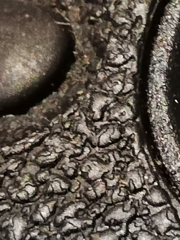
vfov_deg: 12.8
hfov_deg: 9.1
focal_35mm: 152
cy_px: -3
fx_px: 1054
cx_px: 367
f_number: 2.2
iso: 320
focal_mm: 3.81
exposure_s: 1/25
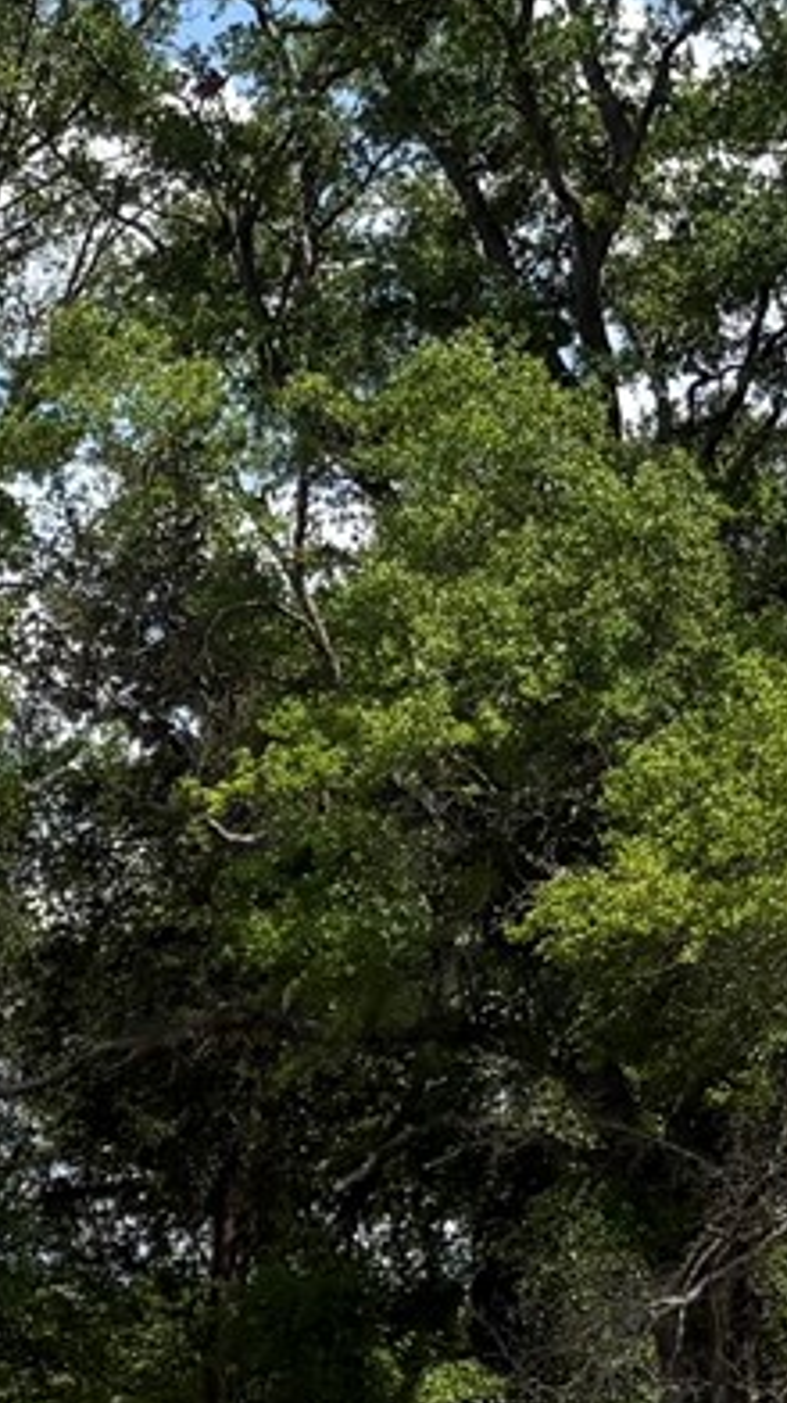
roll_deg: +0.7
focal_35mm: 148
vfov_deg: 14.3
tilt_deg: +0.6
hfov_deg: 8.0
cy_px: 1478
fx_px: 5500
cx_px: -554
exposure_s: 1/3831
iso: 50
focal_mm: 5.96
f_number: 1.6
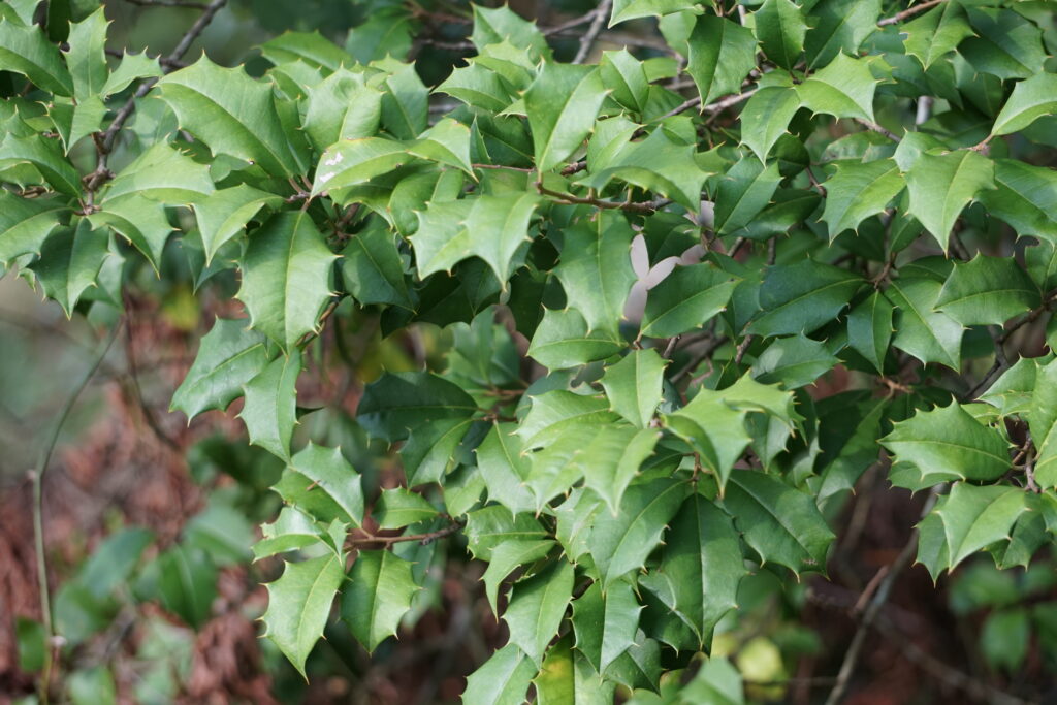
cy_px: 352
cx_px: 528
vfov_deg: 9.2
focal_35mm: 148
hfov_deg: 13.8
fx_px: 4360
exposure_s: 1/160
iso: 500
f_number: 5.6
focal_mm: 99
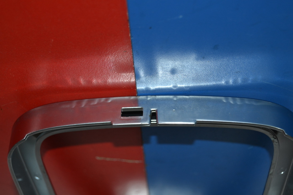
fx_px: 671
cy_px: 98
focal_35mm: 82
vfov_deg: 16.5
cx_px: 146
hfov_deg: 24.6
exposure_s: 1/60
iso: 500
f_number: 5.6
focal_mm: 55
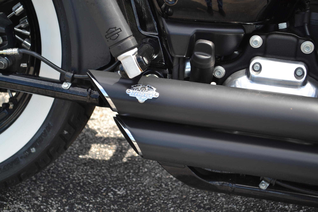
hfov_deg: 24.6
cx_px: 159
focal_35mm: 82
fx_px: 729
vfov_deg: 16.6
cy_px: 106
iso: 110
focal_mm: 55
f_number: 5.6
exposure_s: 1/125
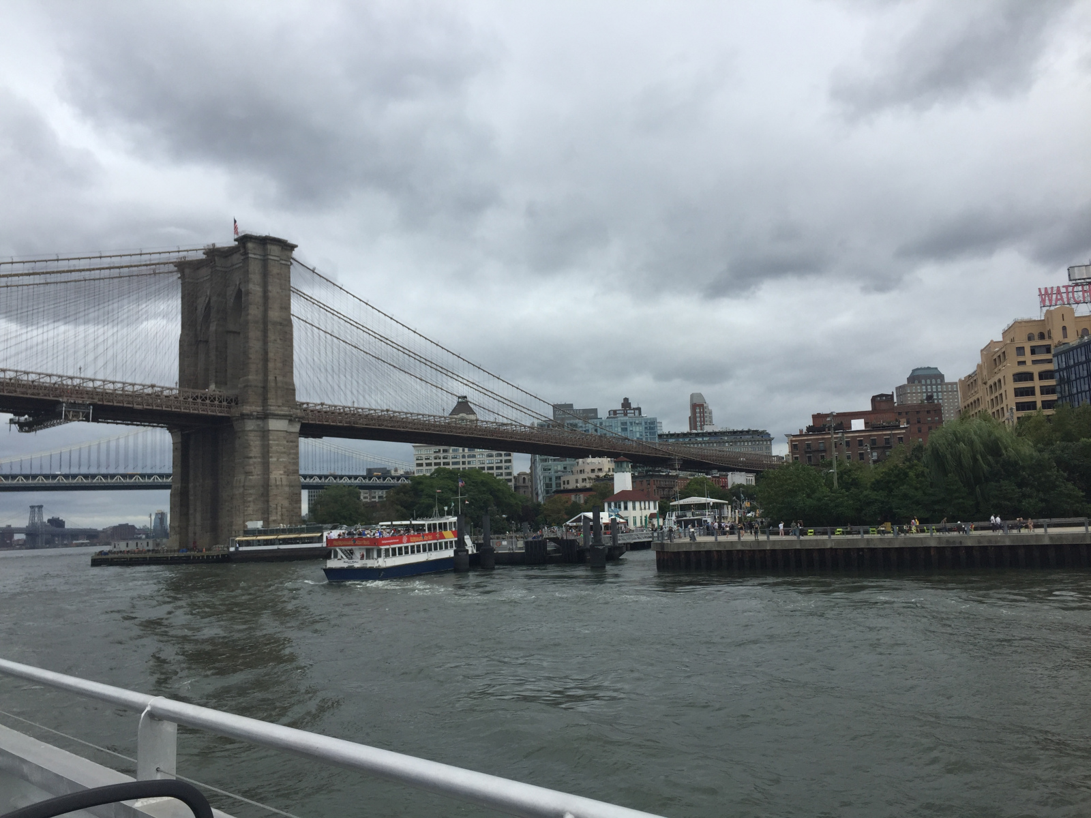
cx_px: 546
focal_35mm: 29
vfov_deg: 48.2
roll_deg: +2.6
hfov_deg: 61.7
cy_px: 409
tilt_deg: +9.1
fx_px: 914
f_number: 2.2
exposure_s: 1/2198
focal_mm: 4.15
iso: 32
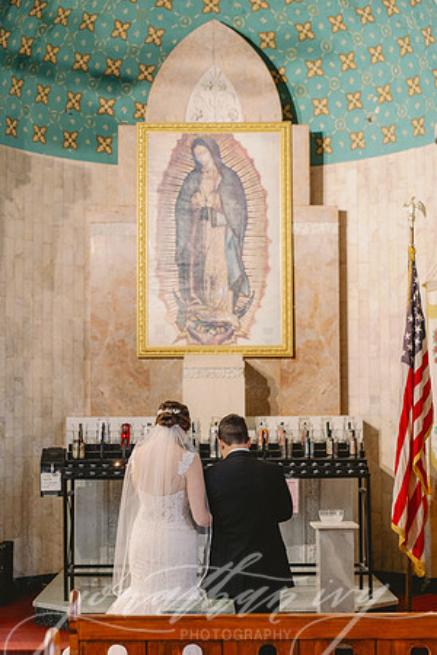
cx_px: 218
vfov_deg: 28.8
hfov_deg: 19.5
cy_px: 328
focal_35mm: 70
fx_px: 1274
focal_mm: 70
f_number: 2.8
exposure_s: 1/50
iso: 1600
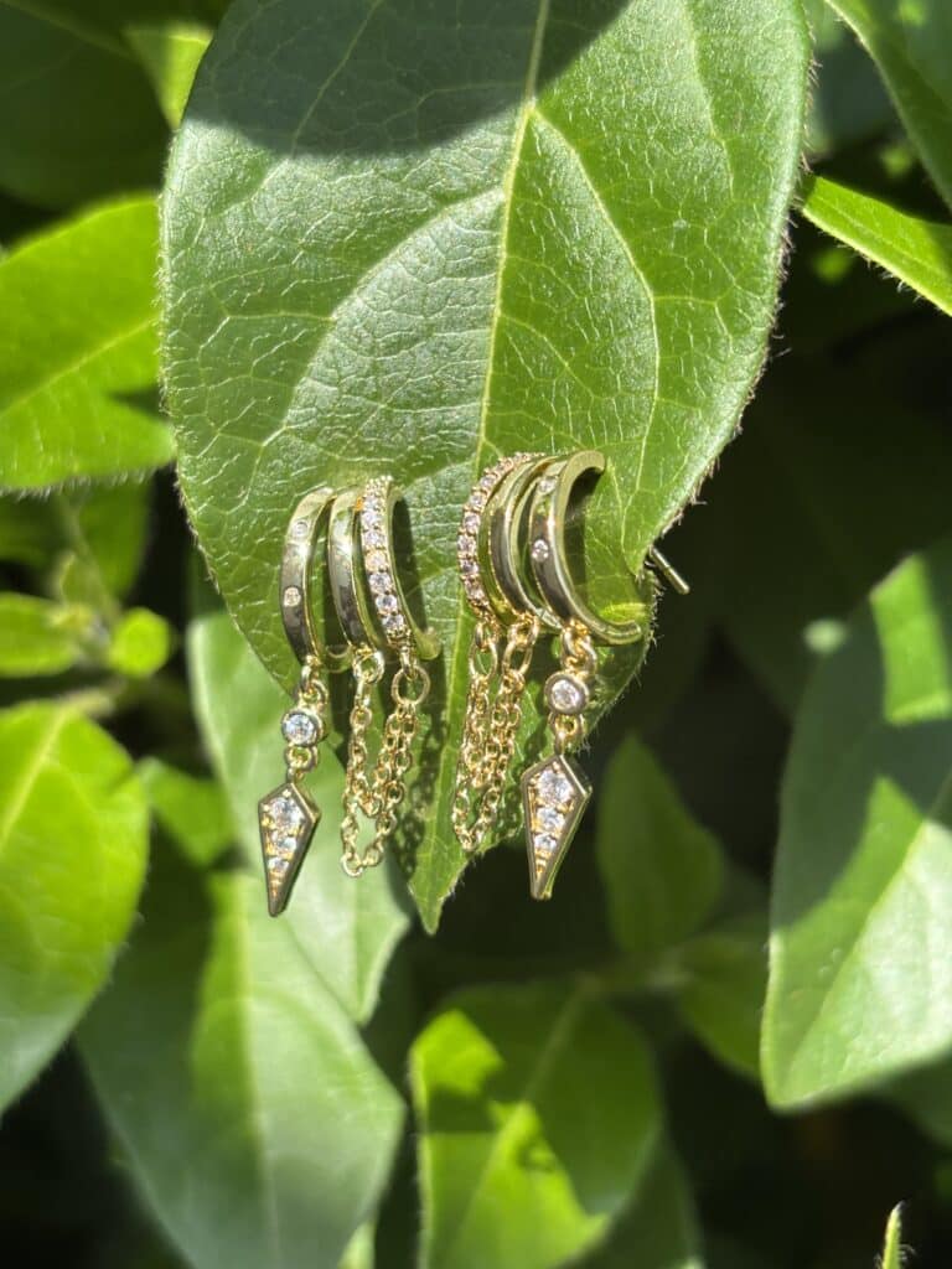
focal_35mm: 52
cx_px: 476
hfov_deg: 28.0
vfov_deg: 36.8
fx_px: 1907
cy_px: 634
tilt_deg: -17.5
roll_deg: -3.3
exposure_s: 1/747
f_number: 1.6
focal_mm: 5.96
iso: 32
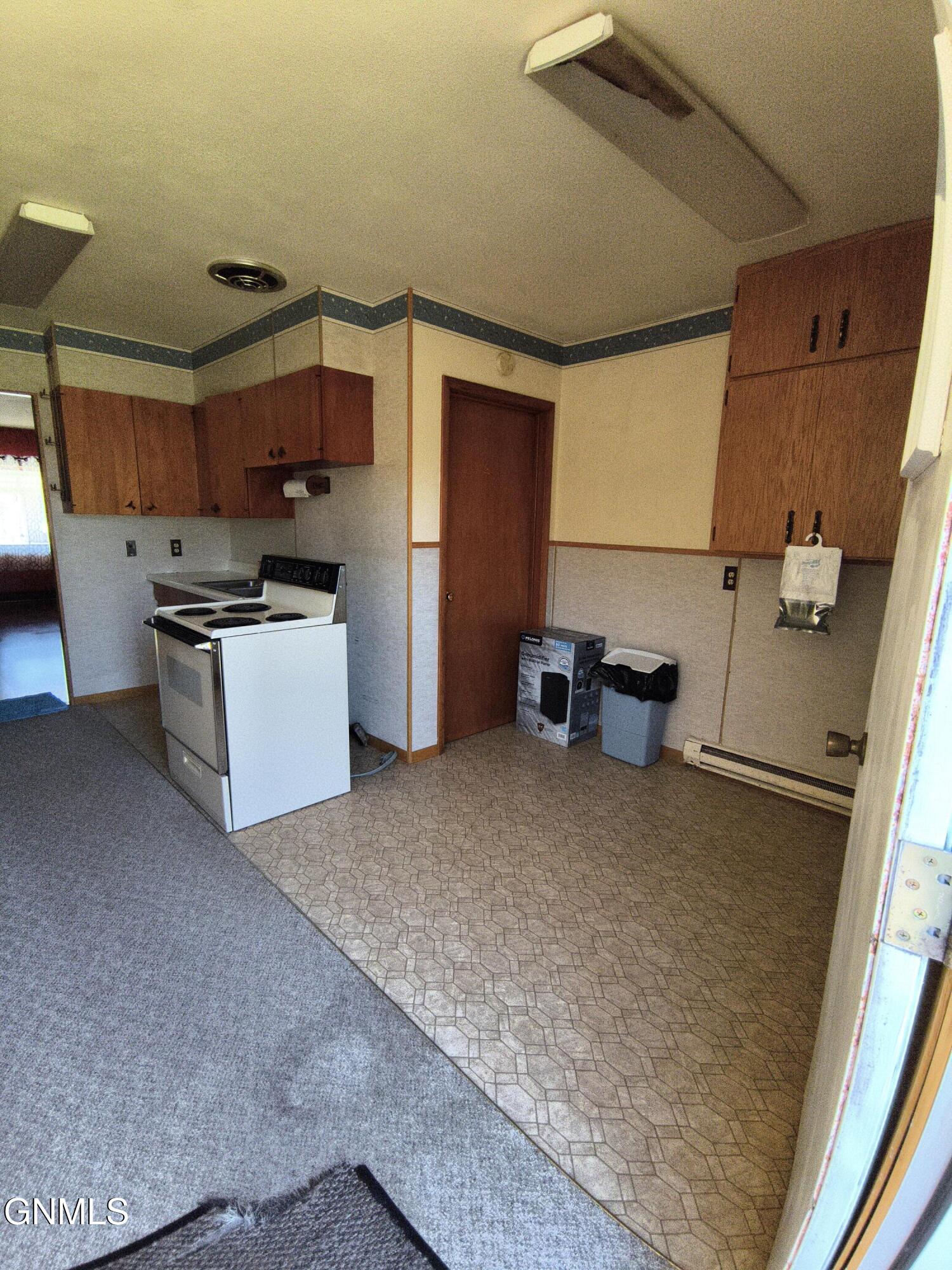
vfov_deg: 110.5
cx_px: 476
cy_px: 635
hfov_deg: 94.5
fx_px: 440
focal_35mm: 12
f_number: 2.2
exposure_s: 1/120
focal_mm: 2.13
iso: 271
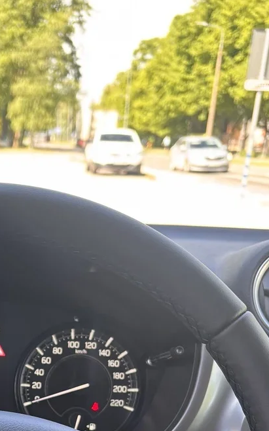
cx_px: -22
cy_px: 449
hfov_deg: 18.7
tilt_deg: -21.4
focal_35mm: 67
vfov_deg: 28.4
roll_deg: -1.4
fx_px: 786
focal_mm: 5.96
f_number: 1.6
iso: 64
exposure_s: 1/121
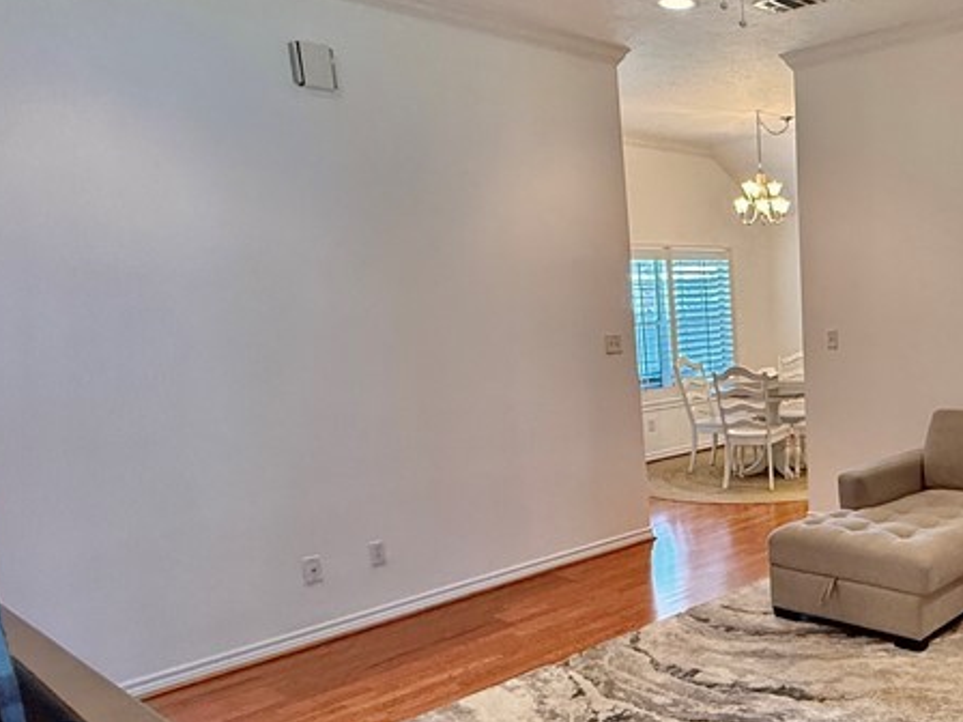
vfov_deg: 43.7
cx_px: 830
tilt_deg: -10.6
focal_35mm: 32
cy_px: 466
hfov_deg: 51.5
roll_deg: +2.1
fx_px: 890
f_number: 2.2
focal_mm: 2.22
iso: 400
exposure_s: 1/120
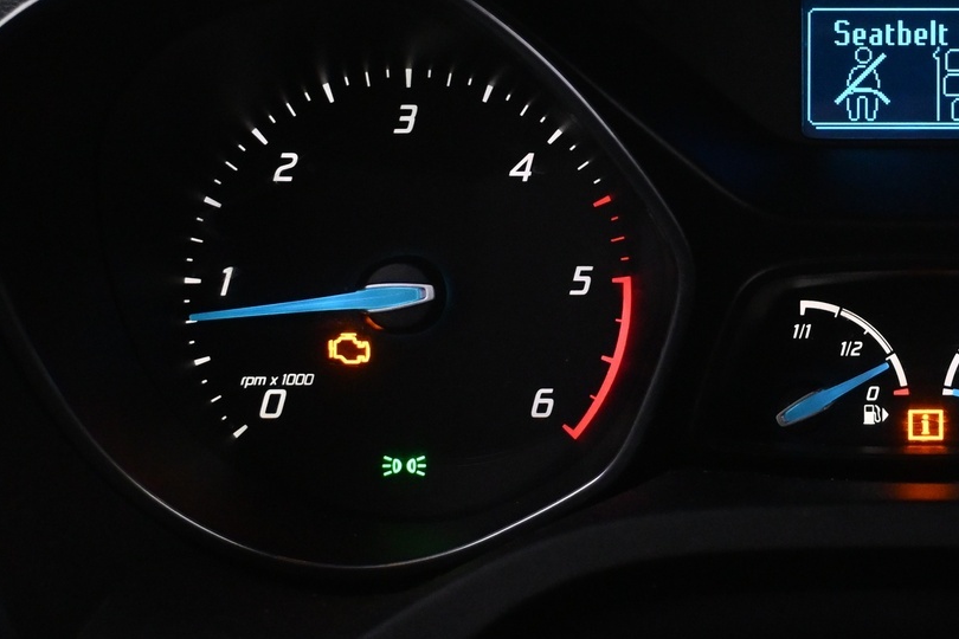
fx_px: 2317
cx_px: 914
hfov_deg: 22.6
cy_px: 108
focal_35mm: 87
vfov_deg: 15.6
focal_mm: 29
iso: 3200
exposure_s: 1/80
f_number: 4.8
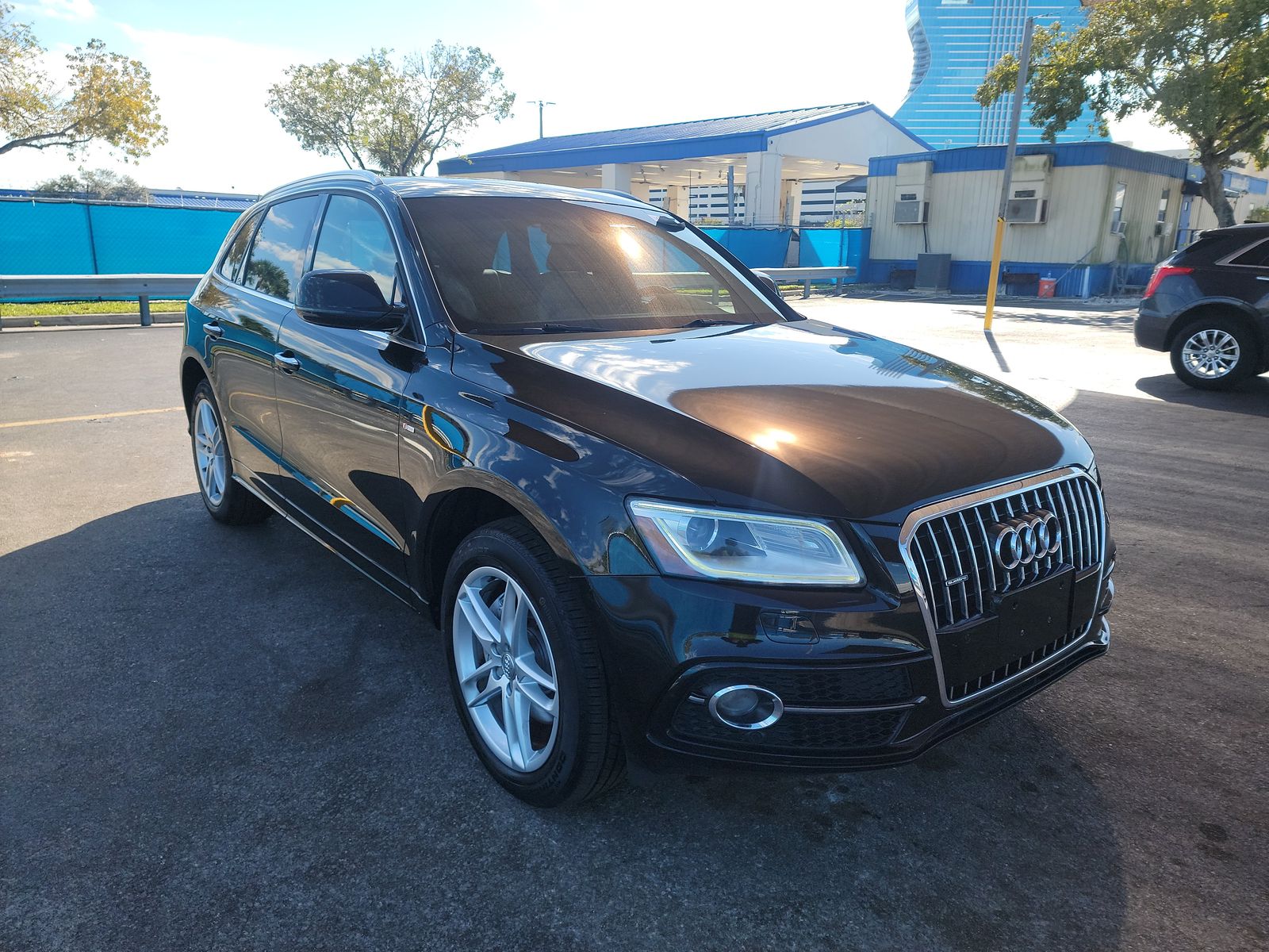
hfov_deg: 71.6
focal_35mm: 24
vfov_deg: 56.8
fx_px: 880
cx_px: 634
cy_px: 476
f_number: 1.8
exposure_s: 1/349
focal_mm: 6.7
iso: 50
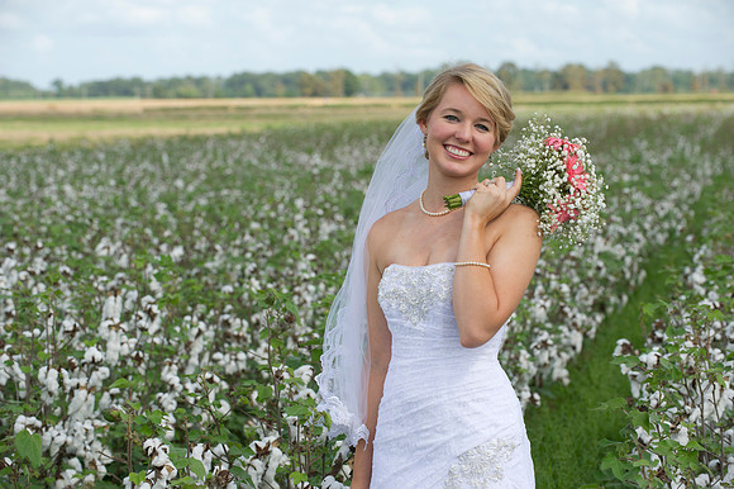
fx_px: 2445
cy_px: 244
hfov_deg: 17.1
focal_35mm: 120
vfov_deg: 11.4
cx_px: 367
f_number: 6.3
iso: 160
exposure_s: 1/200
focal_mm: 120
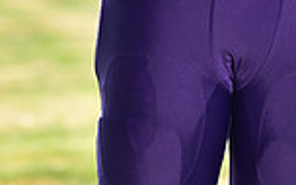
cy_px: -280
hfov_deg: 2.7
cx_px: 311
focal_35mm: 778
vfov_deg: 1.7
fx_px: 6276
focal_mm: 200
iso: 100
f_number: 5
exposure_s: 1/250
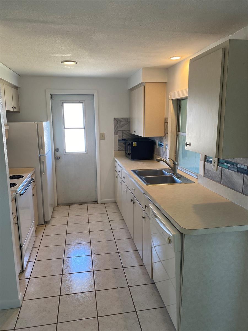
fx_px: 248
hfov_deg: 53.1
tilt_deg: -10.3
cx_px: 124
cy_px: 166
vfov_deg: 67.3
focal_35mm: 26
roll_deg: +0.4
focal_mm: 4.25
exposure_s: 1/60
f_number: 1.8
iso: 64
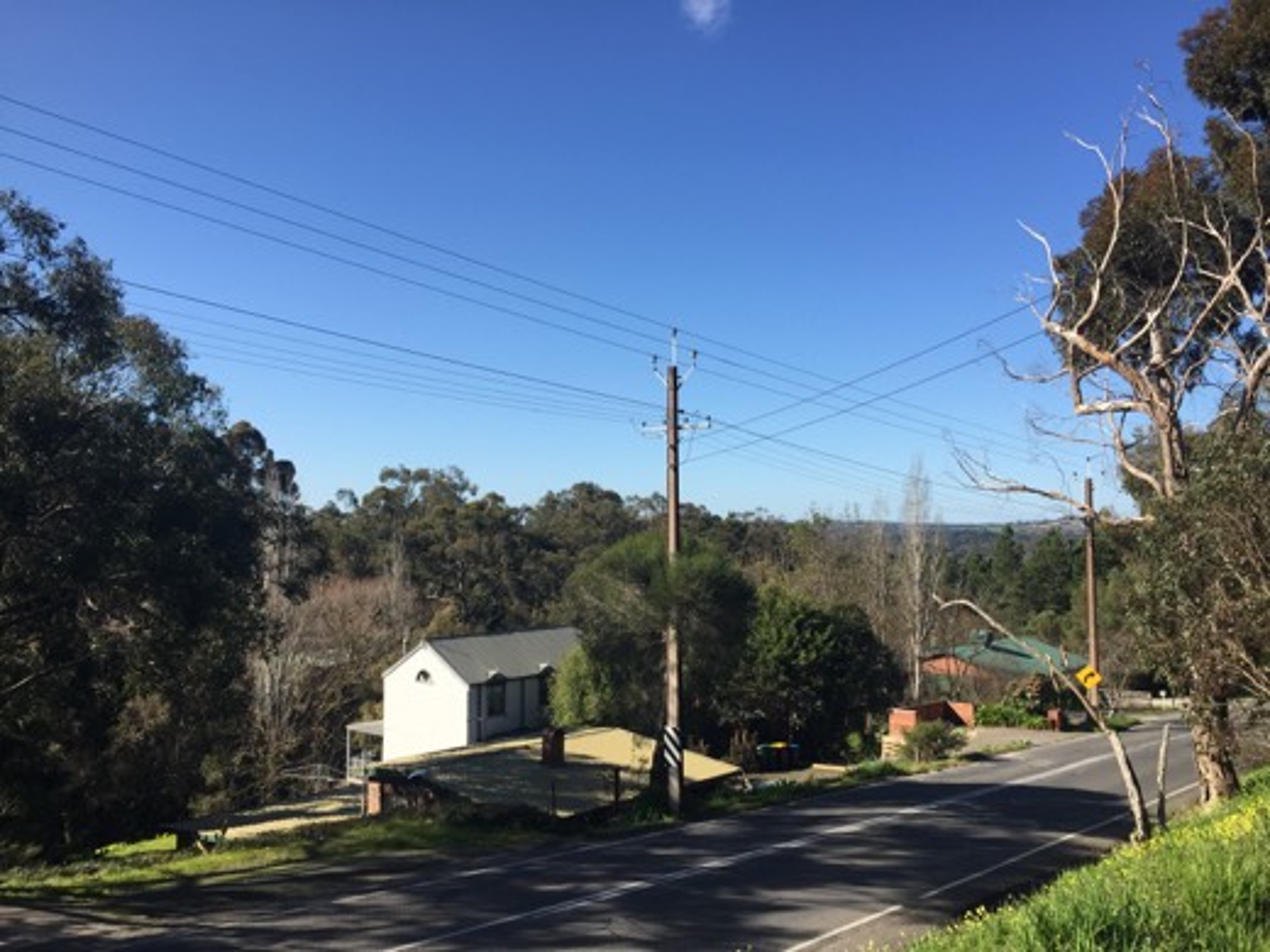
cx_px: 635
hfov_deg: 61.7
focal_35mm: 29
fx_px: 1064
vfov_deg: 48.2
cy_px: 476
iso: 32
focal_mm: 4.15
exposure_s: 1/1412
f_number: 2.2
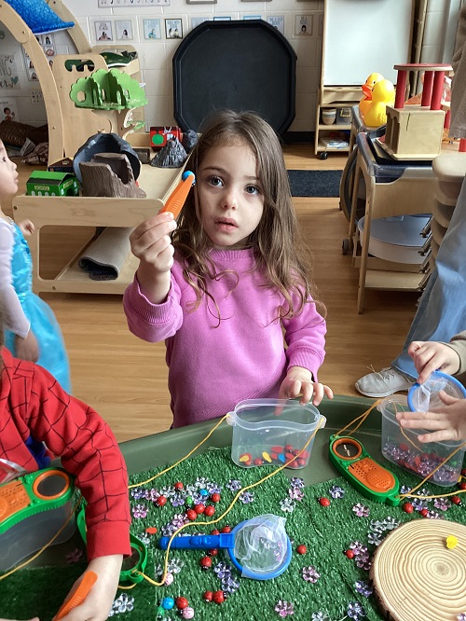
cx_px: 233
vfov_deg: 58.3
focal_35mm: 31
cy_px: 310
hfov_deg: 45.5
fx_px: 556
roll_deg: +2.1
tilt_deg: -29.7
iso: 125
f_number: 2.4
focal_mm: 3.3
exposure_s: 1/60
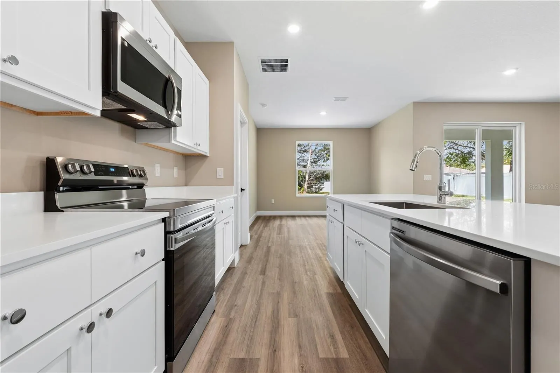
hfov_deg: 100.4
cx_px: 280
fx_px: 233
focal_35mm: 15
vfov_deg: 77.3
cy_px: 186
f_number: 11
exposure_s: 1/8
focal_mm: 10
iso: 200
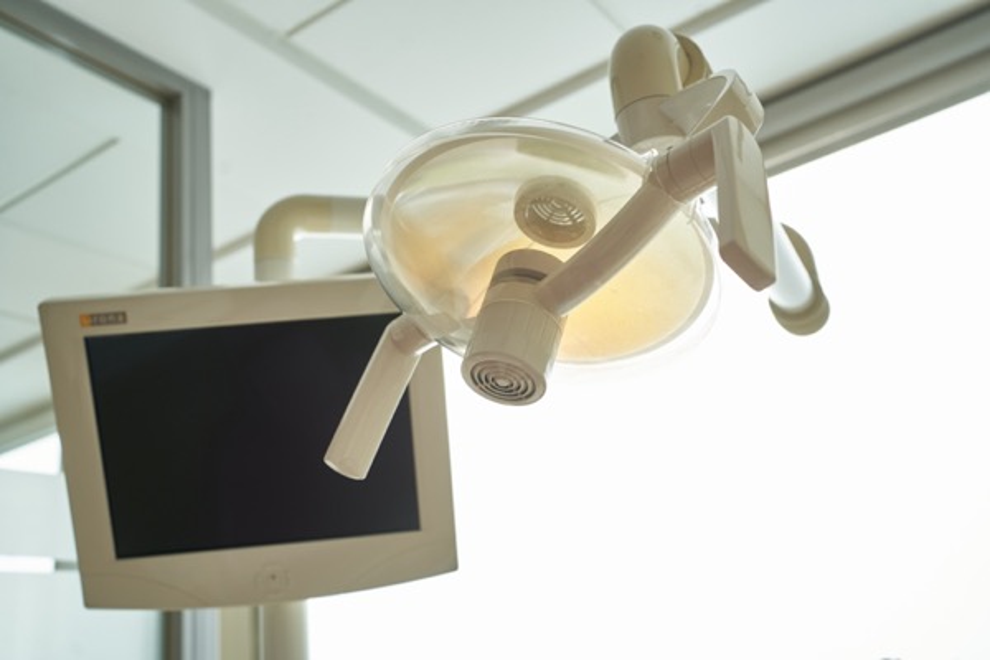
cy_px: 330
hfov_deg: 54.4
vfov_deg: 37.9
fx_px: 962
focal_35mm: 35
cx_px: 495
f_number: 5.6
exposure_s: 1/640
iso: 500
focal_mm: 35
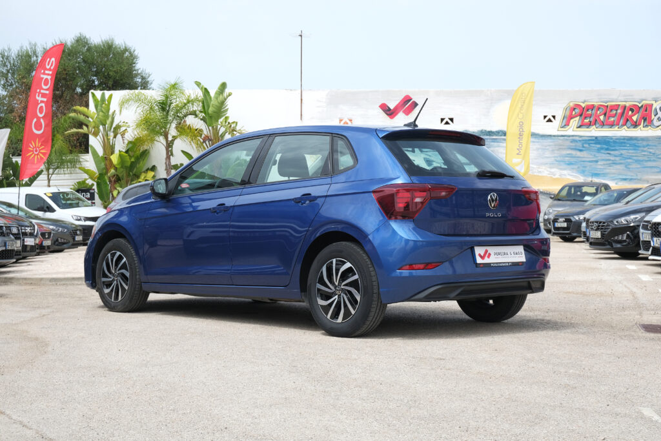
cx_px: 330
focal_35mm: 58
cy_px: 220
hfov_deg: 34.5
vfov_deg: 23.4
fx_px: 1065
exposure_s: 1/160
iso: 160
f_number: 9
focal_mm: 38.5
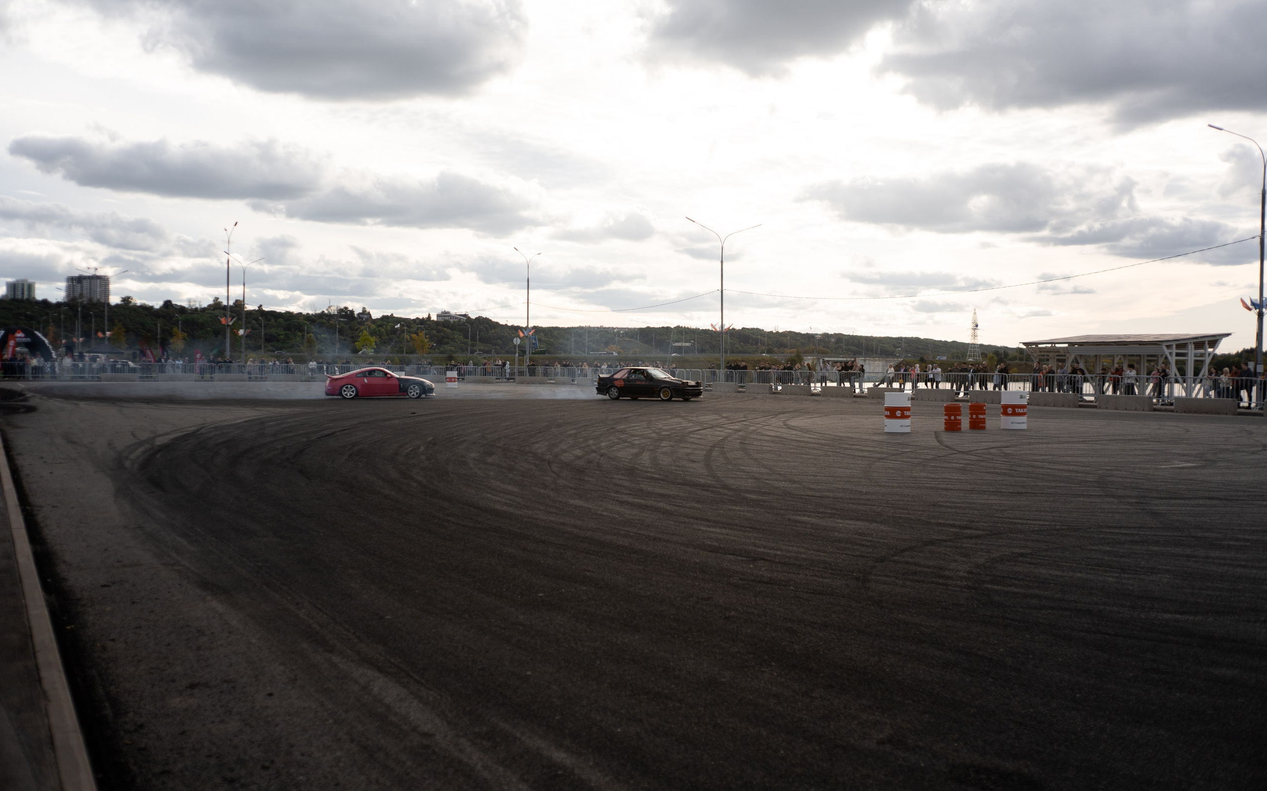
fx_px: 1243
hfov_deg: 54.0
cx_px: 637
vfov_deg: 35.3
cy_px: 384
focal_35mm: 36
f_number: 2.2
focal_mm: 35
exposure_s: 1/3200
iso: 100
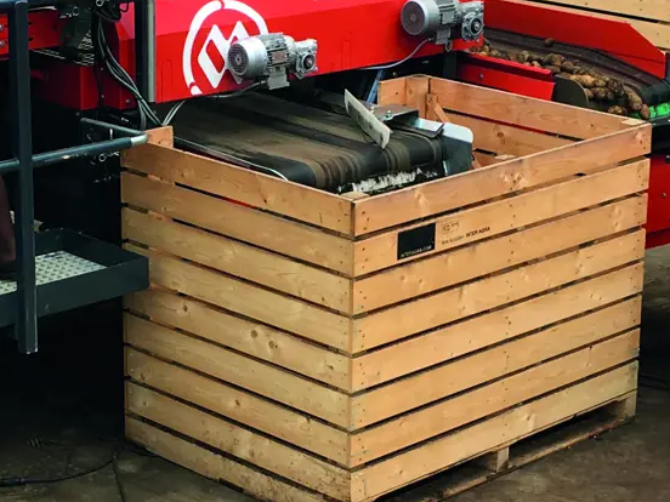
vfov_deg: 34.1
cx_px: 458
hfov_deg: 44.0
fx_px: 813
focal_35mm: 42
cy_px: 183
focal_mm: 4.15
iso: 25
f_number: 2.2
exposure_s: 1/591
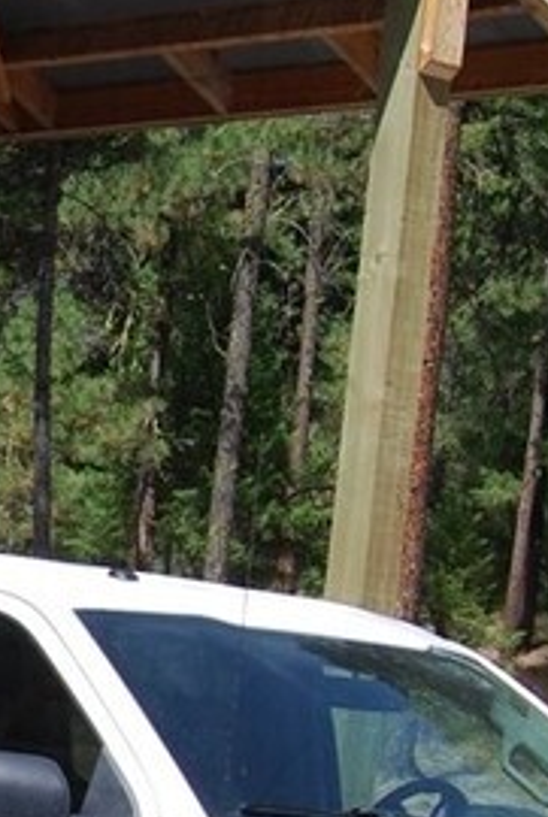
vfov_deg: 12.7
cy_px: 828
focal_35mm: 160
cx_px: -616
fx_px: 3639
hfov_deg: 8.1
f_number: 8
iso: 100
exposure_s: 1/250
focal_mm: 20
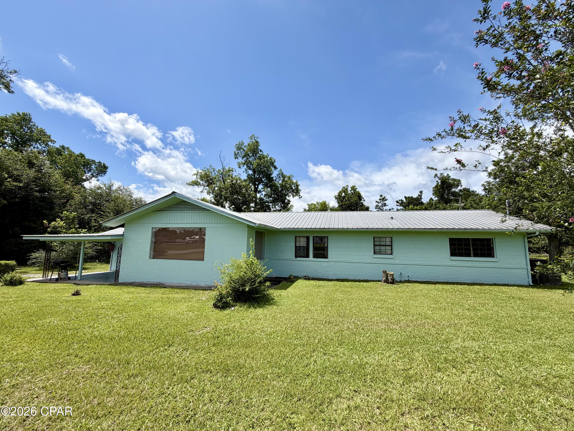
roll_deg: -2.2
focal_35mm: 14
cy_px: 216
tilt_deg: +7.0
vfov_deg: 85.7
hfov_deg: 102.1
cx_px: 287
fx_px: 232
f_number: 2.2
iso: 20
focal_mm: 2.22
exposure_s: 1/1017
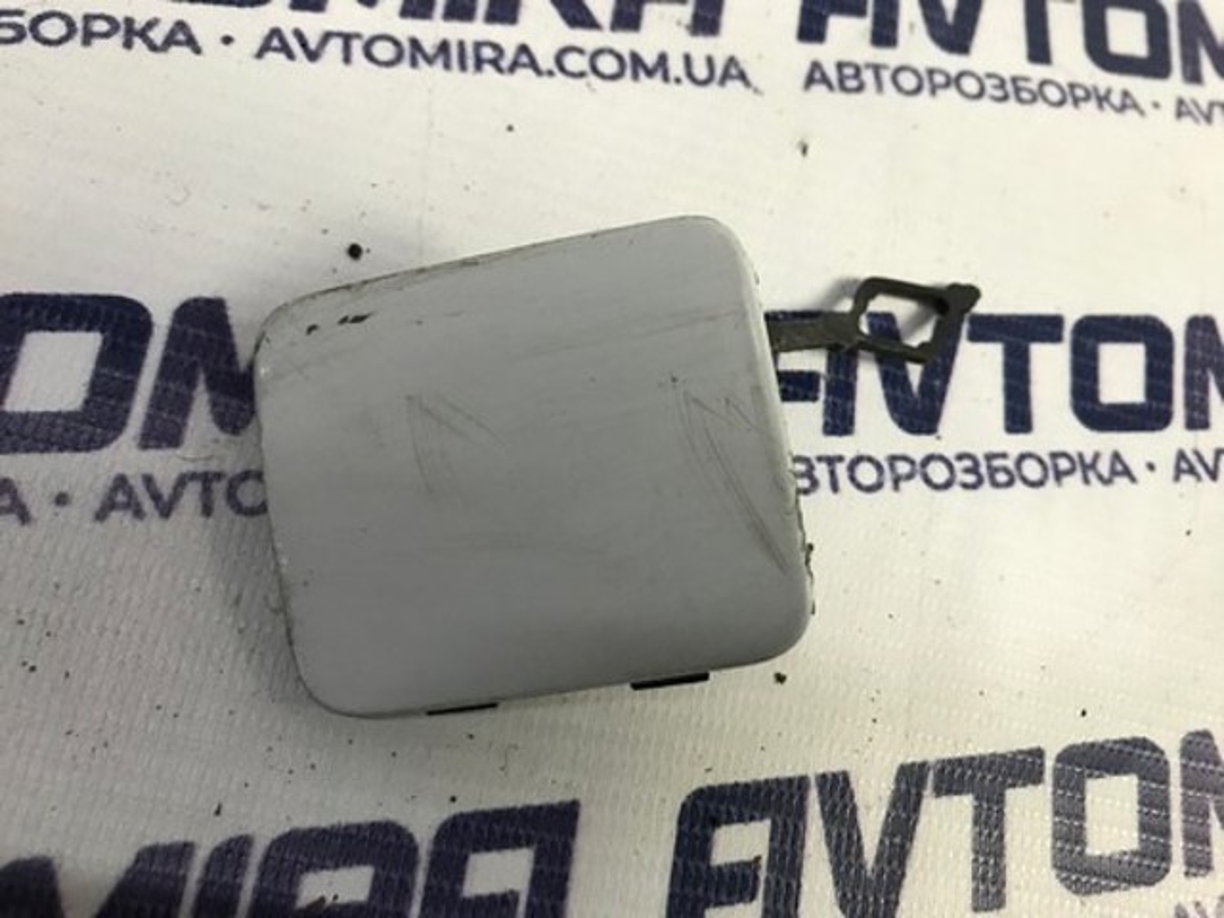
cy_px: 459
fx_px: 990
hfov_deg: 63.4
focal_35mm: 28
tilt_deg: -69.8
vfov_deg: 49.7
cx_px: 612
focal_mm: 3.99
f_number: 1.8
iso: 40
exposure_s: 1/25
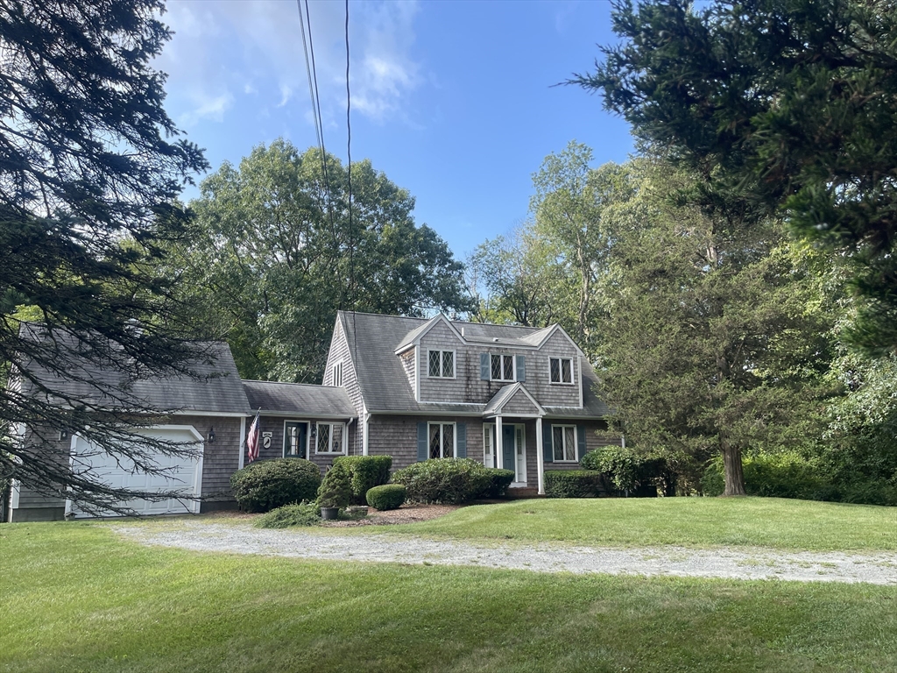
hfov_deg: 69.4
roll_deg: -2.5
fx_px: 648
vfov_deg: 54.9
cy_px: 336
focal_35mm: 25
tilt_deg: +9.3
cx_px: 448
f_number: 1.6
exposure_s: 1/969
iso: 32
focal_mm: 5.1
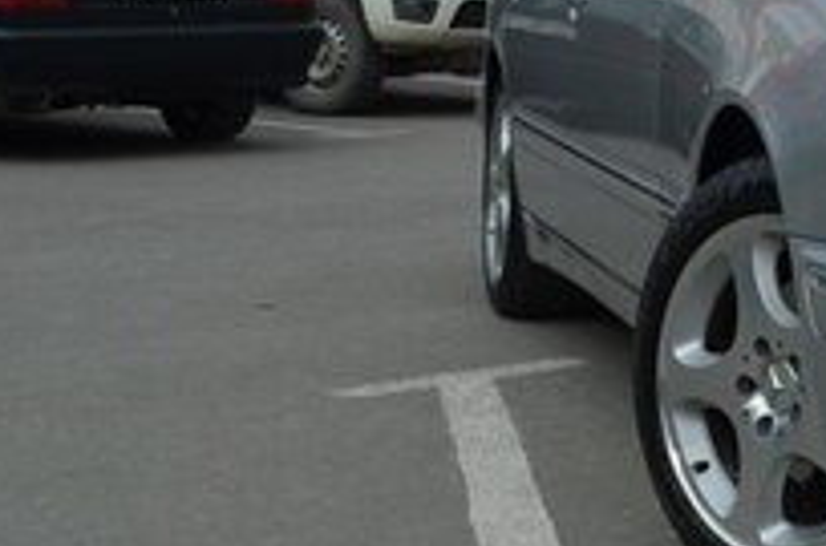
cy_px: -176
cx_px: 988
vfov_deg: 12.3
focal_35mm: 107
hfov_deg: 18.2
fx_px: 2449
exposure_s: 1/250
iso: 100
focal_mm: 22
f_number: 8
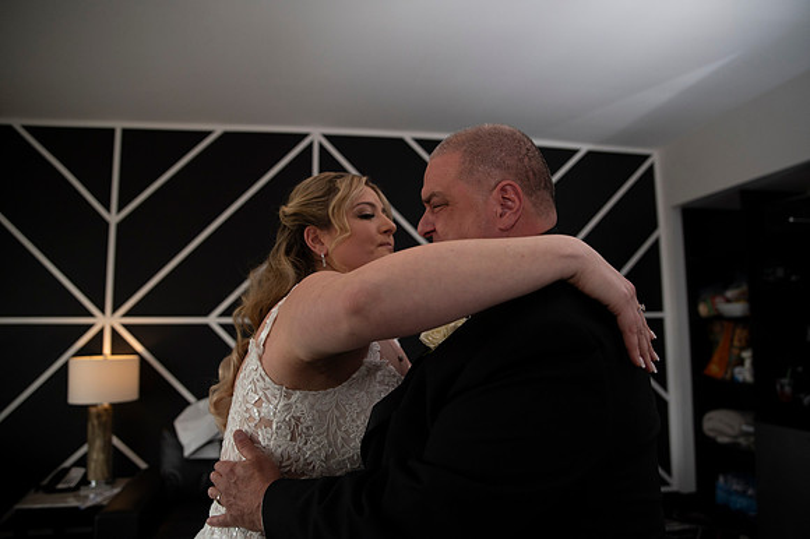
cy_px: 270
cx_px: 405
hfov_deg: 73.8
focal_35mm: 24
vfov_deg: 53.1
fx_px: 540
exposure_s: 1/1600
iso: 1600
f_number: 2.8
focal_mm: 24
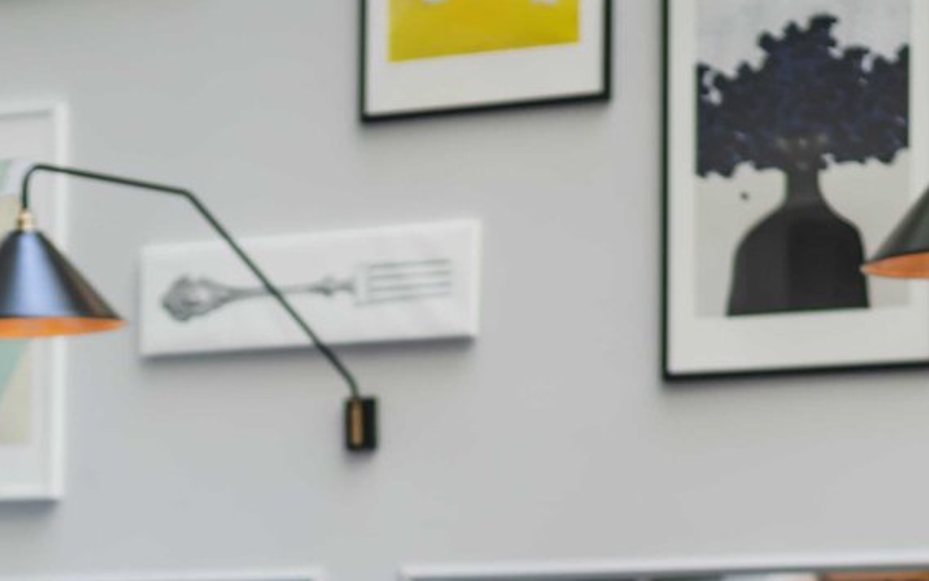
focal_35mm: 129
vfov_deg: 9.8
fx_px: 3267
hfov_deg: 16.2
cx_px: 379
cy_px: 940
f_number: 1.8
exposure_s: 1/250
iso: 250
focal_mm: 35
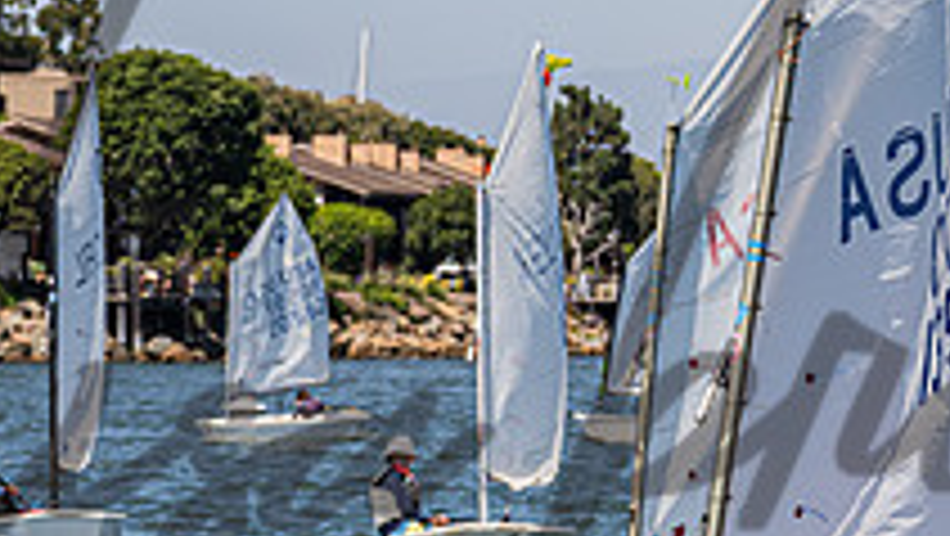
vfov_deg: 4.6
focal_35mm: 265
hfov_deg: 8.1
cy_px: 437
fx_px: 6680
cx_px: 968
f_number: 6
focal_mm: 79
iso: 250
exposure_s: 1/1000
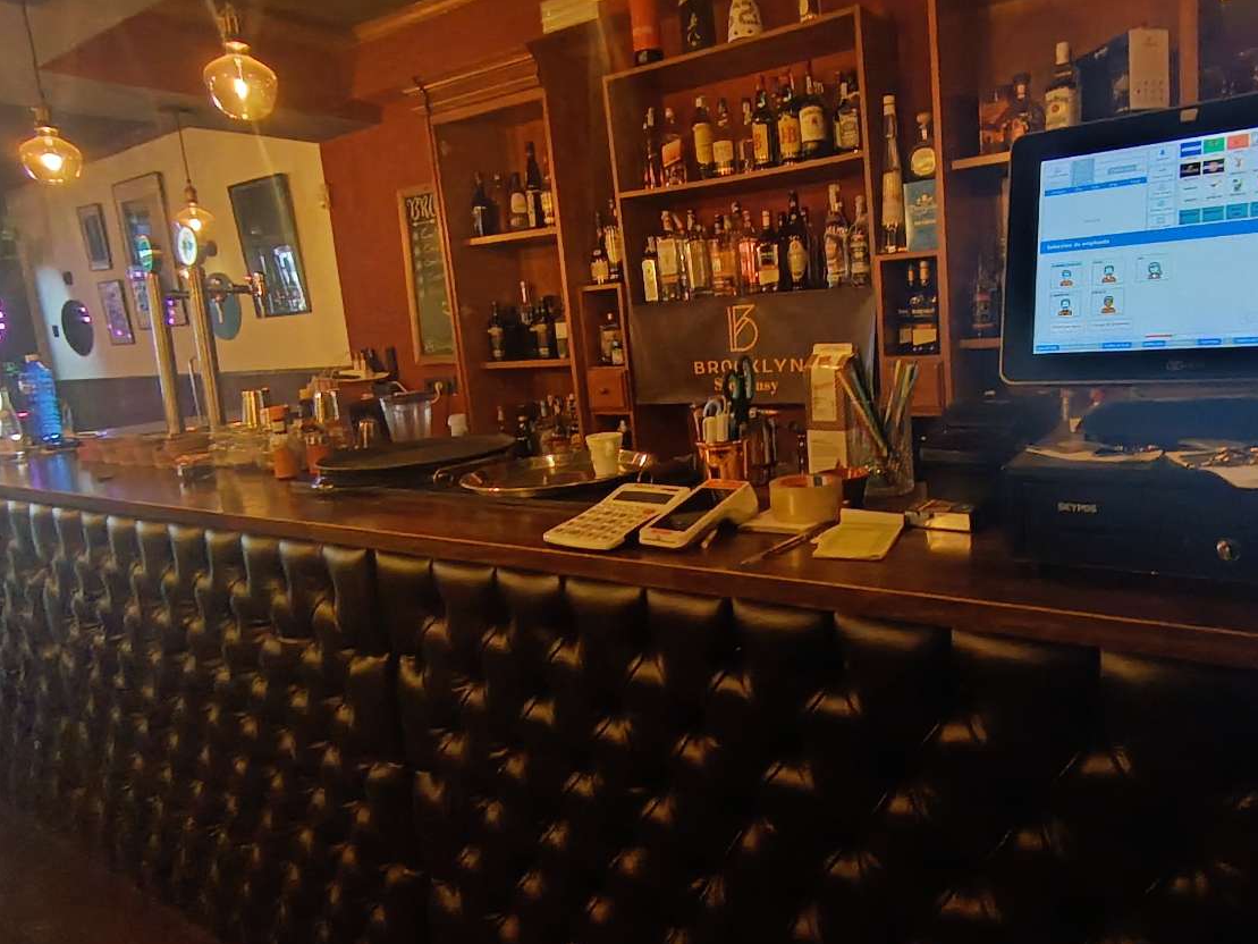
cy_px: 418
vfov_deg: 58.7
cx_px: 758
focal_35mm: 23
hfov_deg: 73.1
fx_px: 836
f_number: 2.2
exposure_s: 1/33.3
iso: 1130
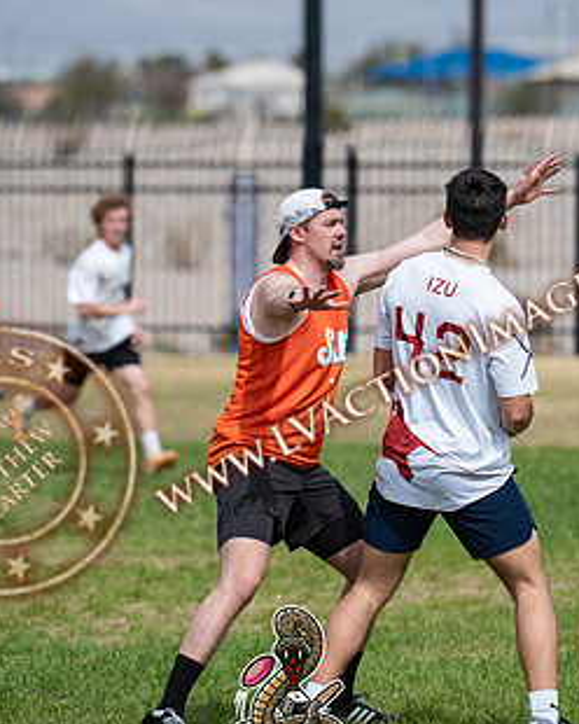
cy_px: 339
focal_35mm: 394
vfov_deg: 4.9
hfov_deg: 3.9
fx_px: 8440
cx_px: 365
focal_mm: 200
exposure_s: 1/4000
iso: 200
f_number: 4
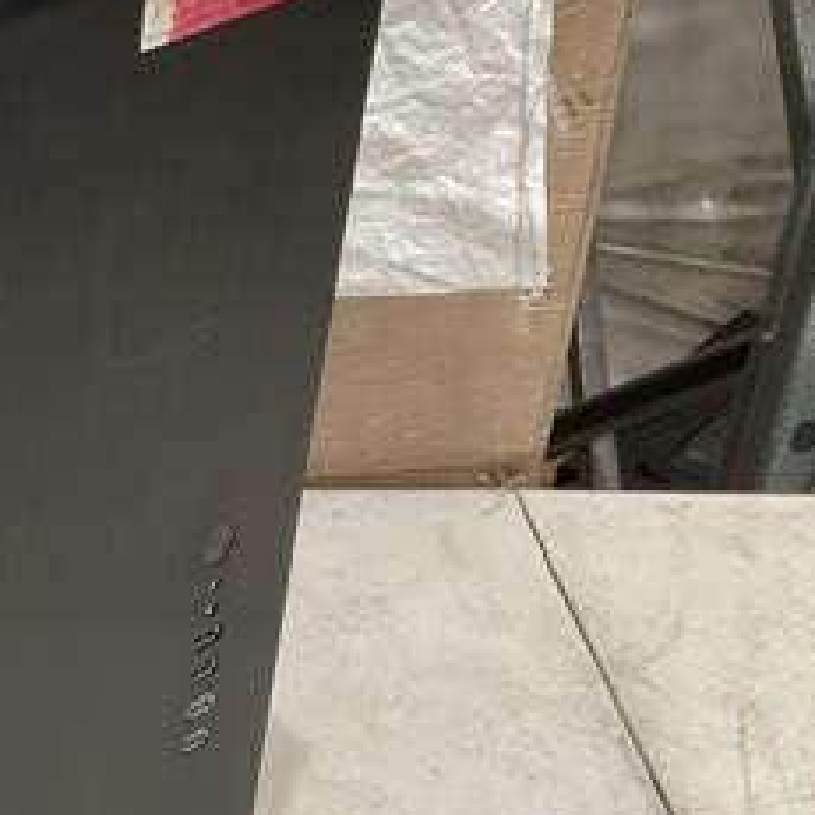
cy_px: 413
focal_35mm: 71
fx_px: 1891
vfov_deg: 24.3
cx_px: -289
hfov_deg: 21.6
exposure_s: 1/60
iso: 125
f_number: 1.8
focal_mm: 3
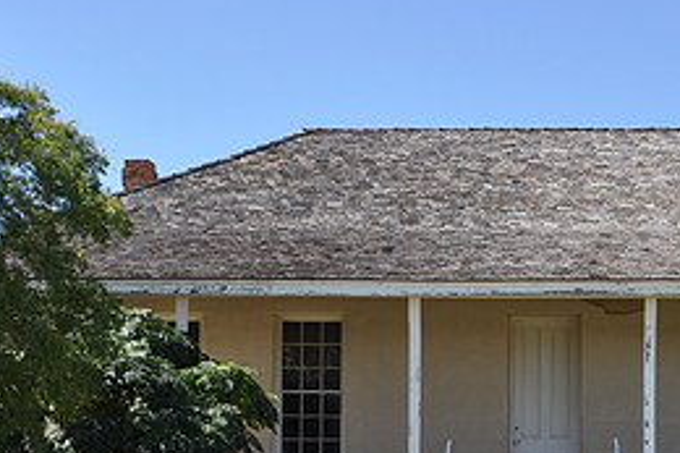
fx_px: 1642
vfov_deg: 15.5
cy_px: 386
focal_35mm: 87
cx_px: 586
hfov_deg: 22.9
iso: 200
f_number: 11
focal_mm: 26
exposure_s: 1/125
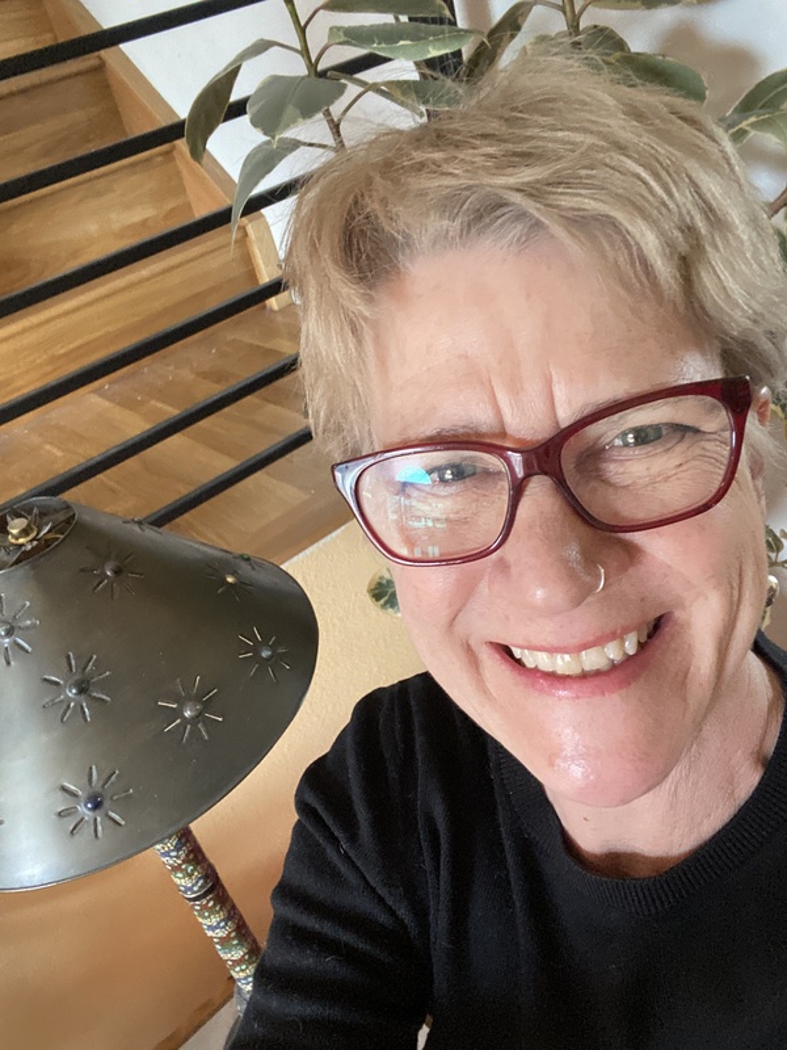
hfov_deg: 46.8
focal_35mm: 30
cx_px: 394
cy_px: 525
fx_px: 909
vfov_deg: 60.0
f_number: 2.2
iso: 320
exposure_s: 1/60
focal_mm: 2.71
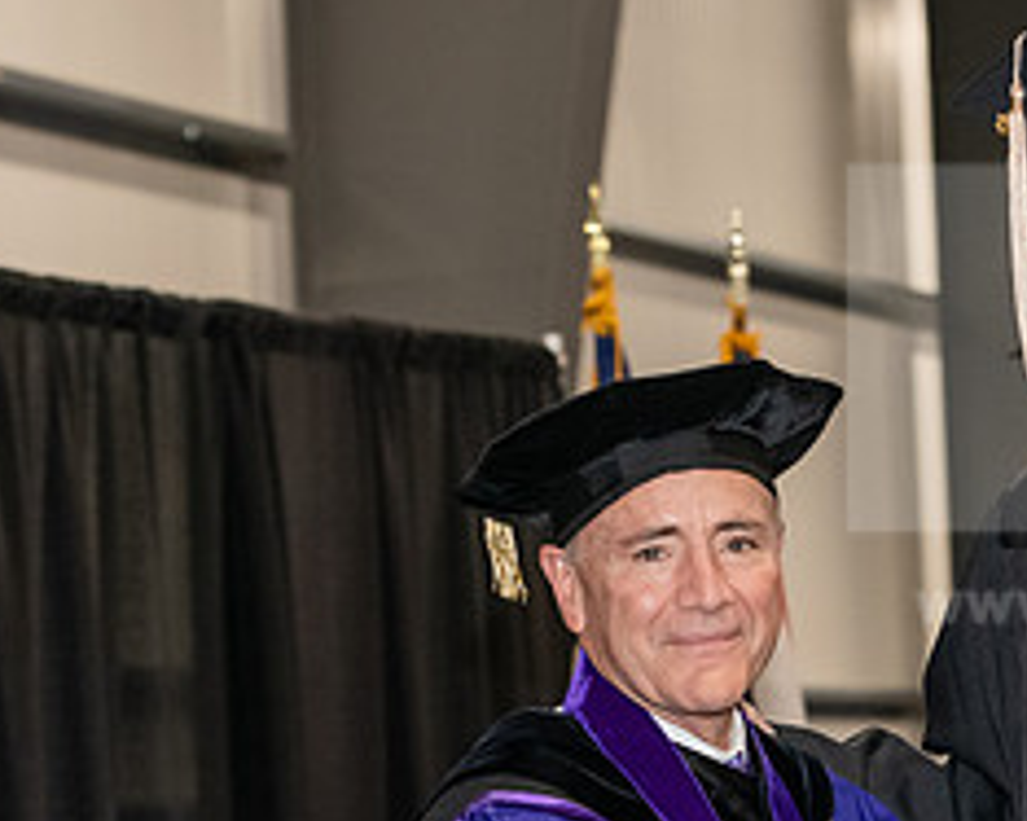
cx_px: 715
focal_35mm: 163
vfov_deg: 9.4
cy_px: 696
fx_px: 4952
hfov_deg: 11.8
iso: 2500
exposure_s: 1/200
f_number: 5
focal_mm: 70
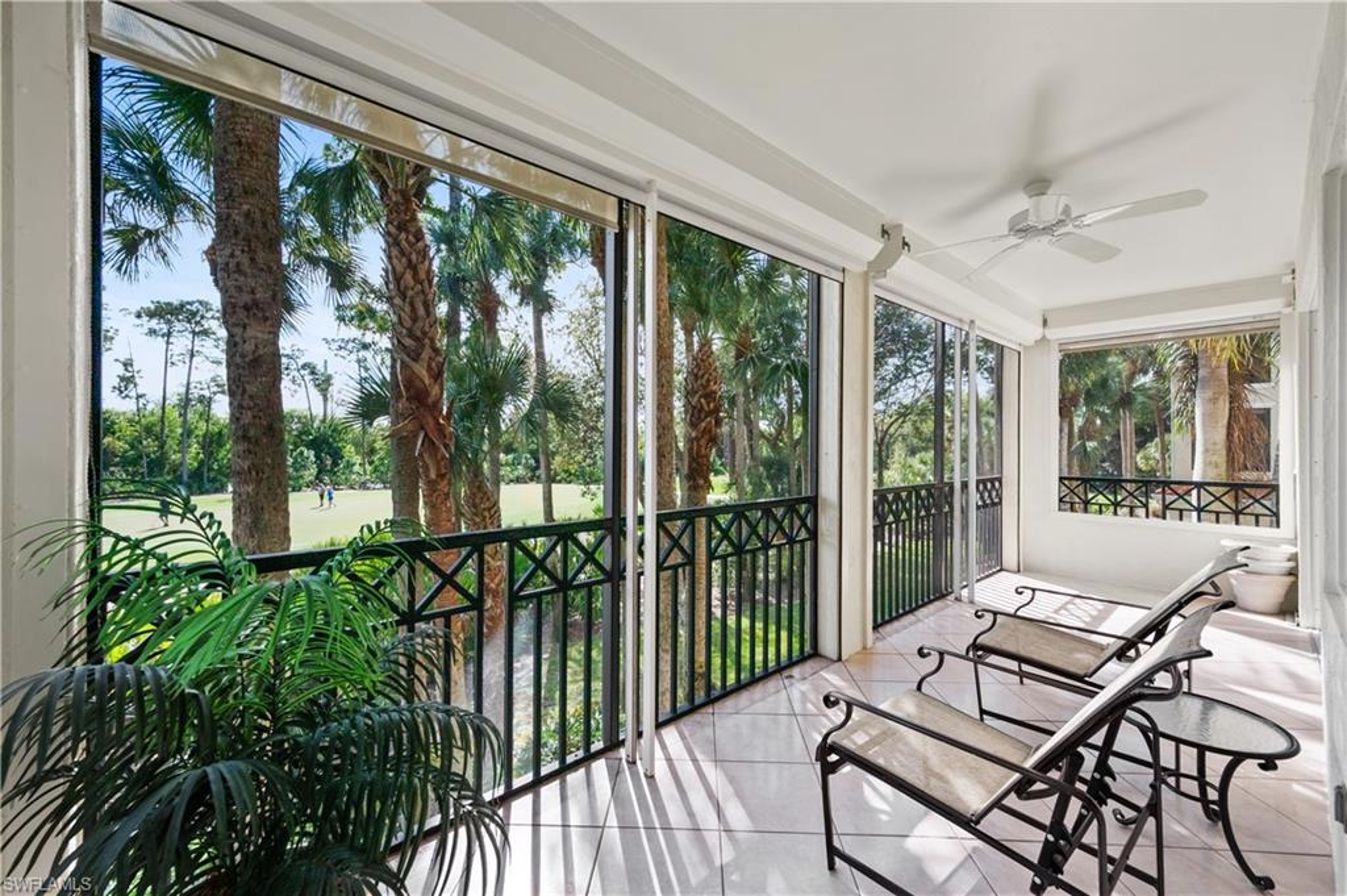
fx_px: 523
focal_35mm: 14
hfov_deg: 104.3
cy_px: 448
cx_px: 674
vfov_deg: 81.1
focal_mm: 14
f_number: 7.1
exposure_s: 1/50
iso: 1000
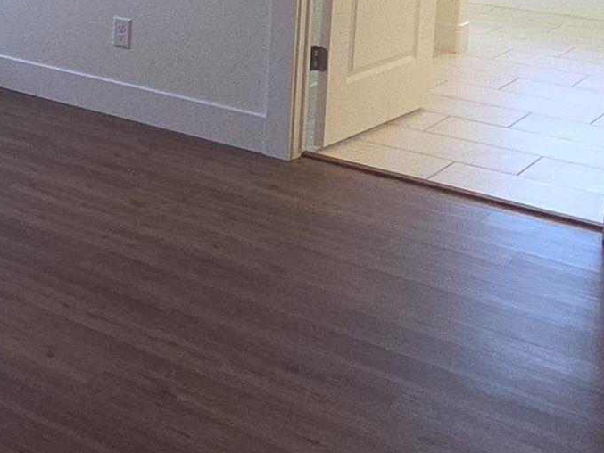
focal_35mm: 59
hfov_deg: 26.1
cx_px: -244
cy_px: -84
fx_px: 1030
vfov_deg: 22.9
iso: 100
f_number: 2.2
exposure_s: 1/60
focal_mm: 2.2
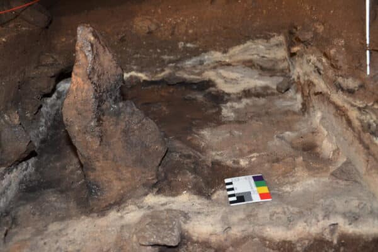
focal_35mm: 48
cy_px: 126
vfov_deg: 28.1
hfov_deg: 41.1
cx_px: 189
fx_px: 504
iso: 800
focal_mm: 32
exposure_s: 1/60
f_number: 4.2
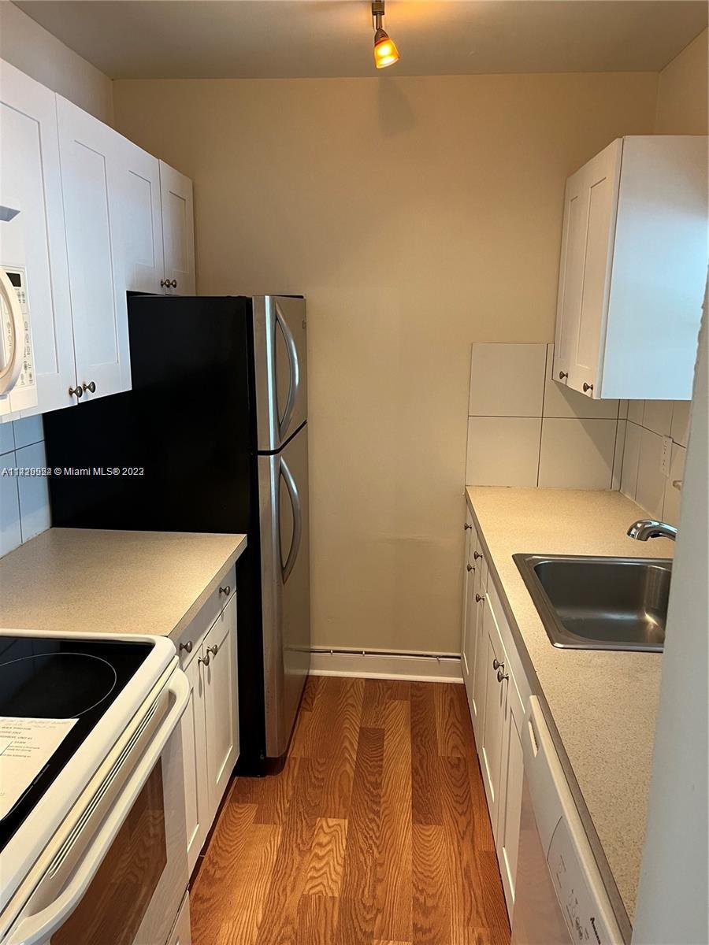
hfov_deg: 53.1
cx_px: 354
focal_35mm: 26
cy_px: 472
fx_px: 710
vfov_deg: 67.3
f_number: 1.6
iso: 125
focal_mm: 5.1
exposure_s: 1/60
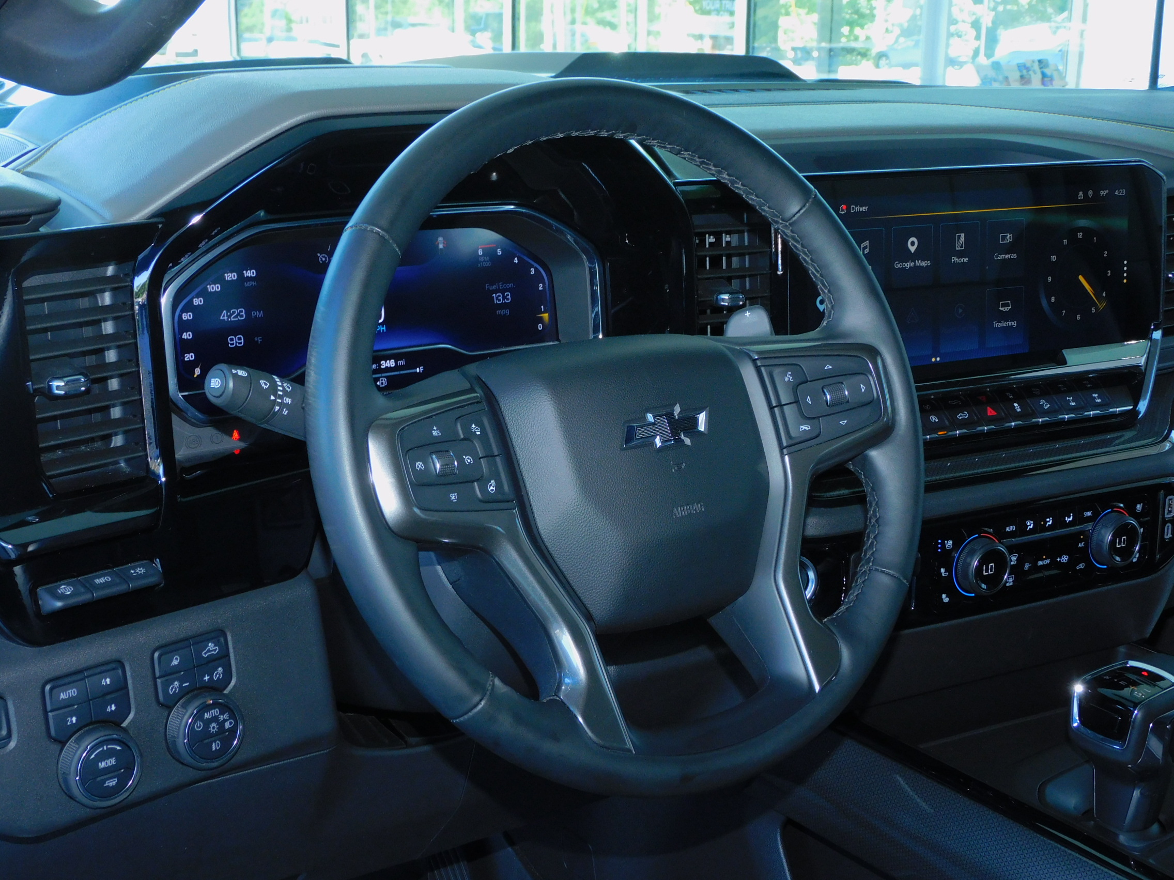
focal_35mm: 50
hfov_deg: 38.2
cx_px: 587
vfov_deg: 29.1
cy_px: 440
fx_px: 1696
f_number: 4
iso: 200
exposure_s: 1/30
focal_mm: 9
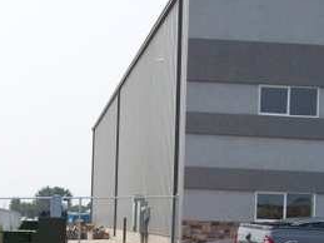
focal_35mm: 94
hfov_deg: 20.7
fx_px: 879
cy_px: 276
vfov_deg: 15.3
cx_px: 89
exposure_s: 1/1250
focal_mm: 6.3
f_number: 4
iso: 160
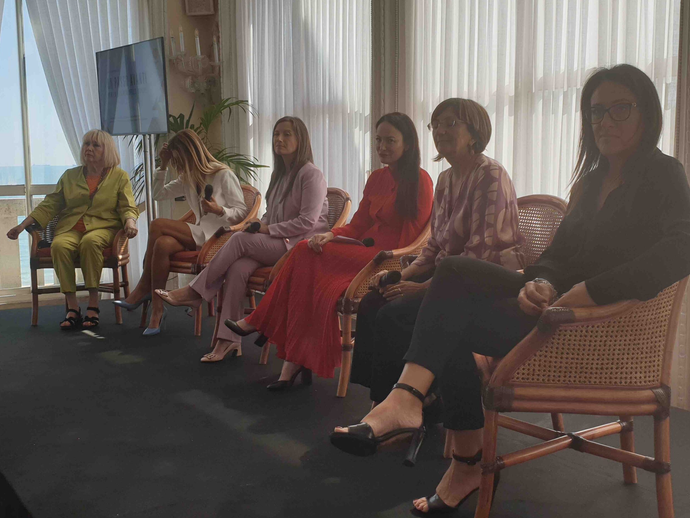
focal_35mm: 27
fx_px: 538
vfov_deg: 51.4
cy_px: 263
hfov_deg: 65.3
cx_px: 352
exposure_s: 1/285
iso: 50
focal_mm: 4.3
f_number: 2.4
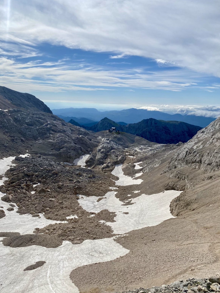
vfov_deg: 65.3
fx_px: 229
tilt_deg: -10.5
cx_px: 110
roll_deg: -1.8
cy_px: 144
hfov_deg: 51.4
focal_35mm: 27
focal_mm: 4.25
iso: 32
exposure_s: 1/8850
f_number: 1.8
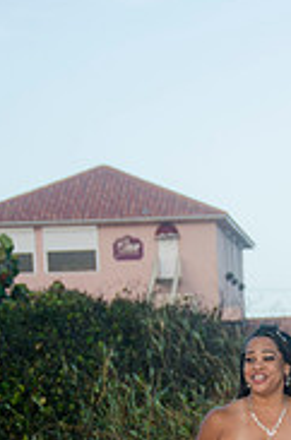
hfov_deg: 7.1
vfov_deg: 10.6
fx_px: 2341
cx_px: 310
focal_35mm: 192
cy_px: 505
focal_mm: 52
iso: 200
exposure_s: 1/200
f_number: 5.6
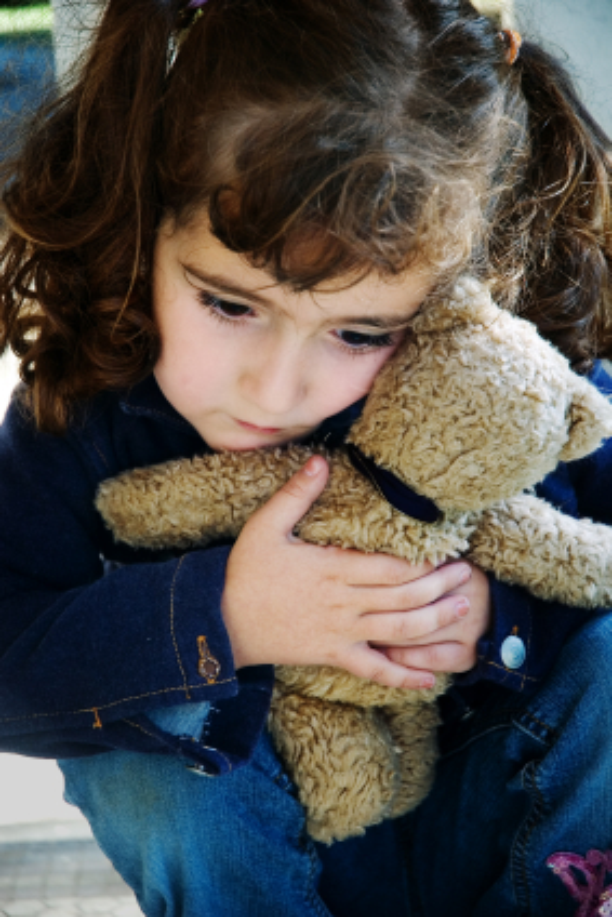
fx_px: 2675
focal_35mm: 105
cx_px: 306
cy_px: 458
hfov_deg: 13.1
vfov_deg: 19.4
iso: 200
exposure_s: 1/60
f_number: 5.6
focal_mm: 70
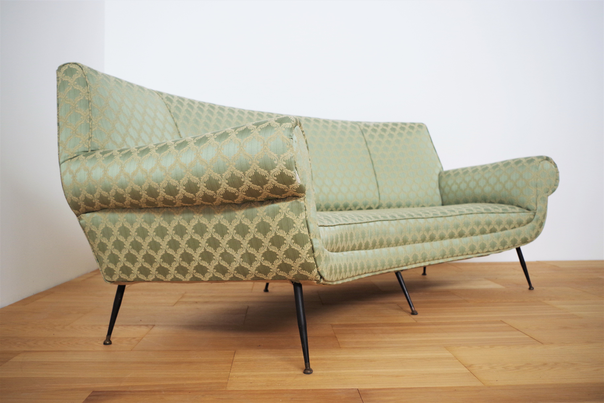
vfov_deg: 38.9
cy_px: 202
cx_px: 302
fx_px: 570
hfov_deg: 55.8
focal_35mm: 34
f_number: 4
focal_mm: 23.13
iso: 400
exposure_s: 1/60
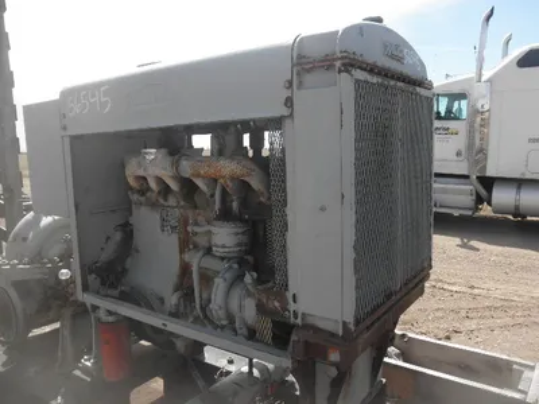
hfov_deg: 63.4
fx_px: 436
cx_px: 270
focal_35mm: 28
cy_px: 202
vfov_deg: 49.7
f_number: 8.5
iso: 64
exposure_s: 1/60
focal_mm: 5
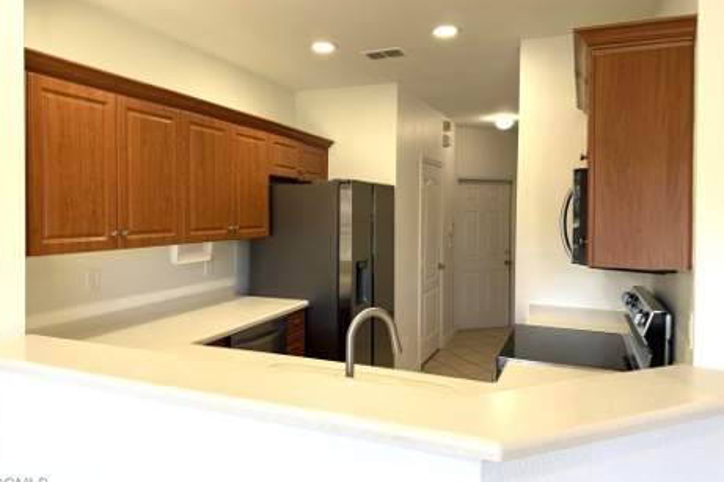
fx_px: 523
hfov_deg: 69.4
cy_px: 217
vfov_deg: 49.4
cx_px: 353
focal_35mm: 26
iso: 100
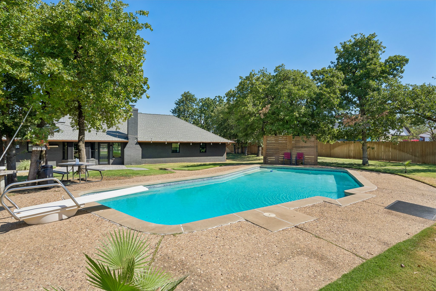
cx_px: 218
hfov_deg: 90.0
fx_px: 218
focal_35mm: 18
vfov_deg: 67.4
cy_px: 146
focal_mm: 18
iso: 200
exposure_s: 1/1000
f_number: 8
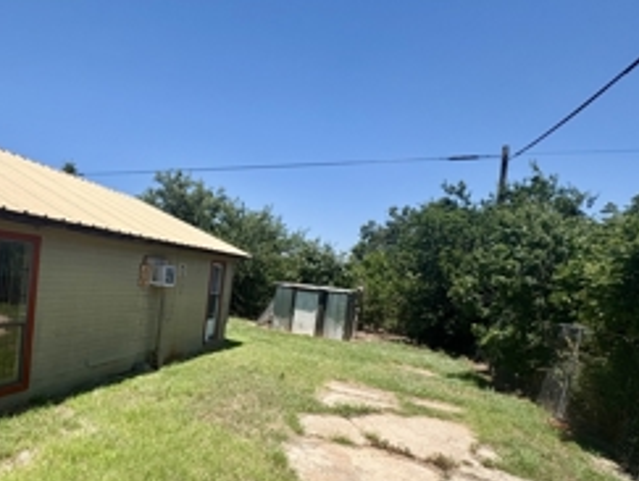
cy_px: 292
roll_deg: -5.5
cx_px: 145
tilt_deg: -3.8
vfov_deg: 58.5
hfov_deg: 68.1
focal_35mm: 23
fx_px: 425
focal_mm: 2.22
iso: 50
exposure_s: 1/1832
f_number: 2.2
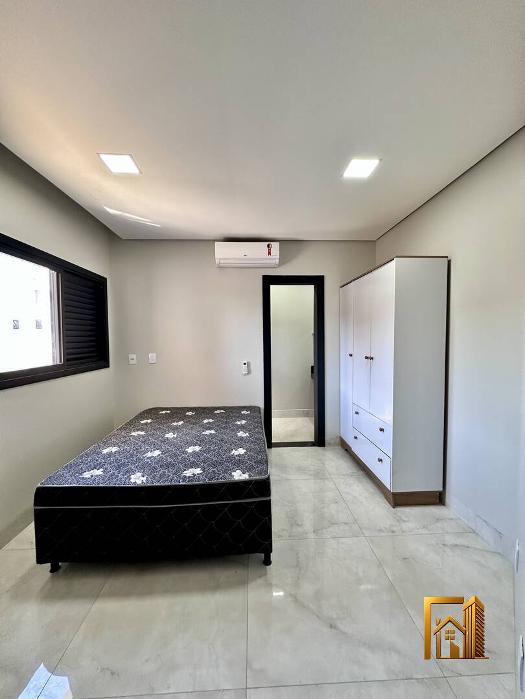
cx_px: 262
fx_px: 283
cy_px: 350
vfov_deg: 102.1
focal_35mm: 14
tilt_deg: -1.0
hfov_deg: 85.7
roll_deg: +0.2
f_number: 2.2
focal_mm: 2.22
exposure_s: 1/120
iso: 200
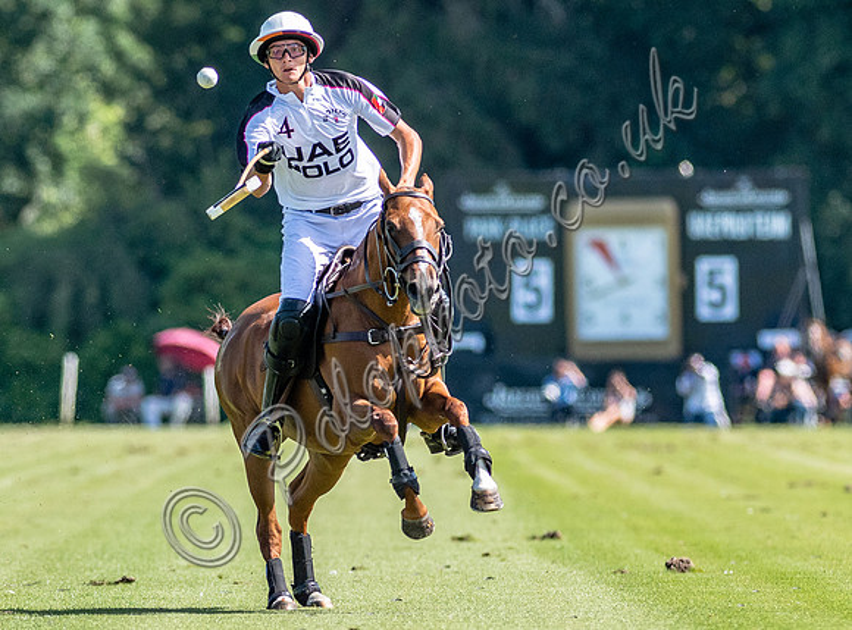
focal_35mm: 833
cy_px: 406
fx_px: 20395
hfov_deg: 2.4
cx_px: 291
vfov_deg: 1.8
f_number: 4
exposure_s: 1/5000
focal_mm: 300
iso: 400
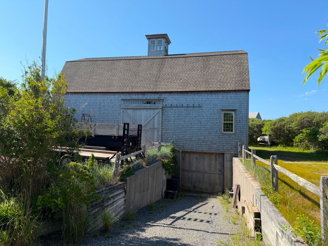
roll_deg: -1.1
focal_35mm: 24
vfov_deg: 56.8
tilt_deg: +1.0
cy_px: 123
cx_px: 164
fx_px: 227
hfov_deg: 71.6
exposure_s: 1/3021
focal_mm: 6.76
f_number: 1.78
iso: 80
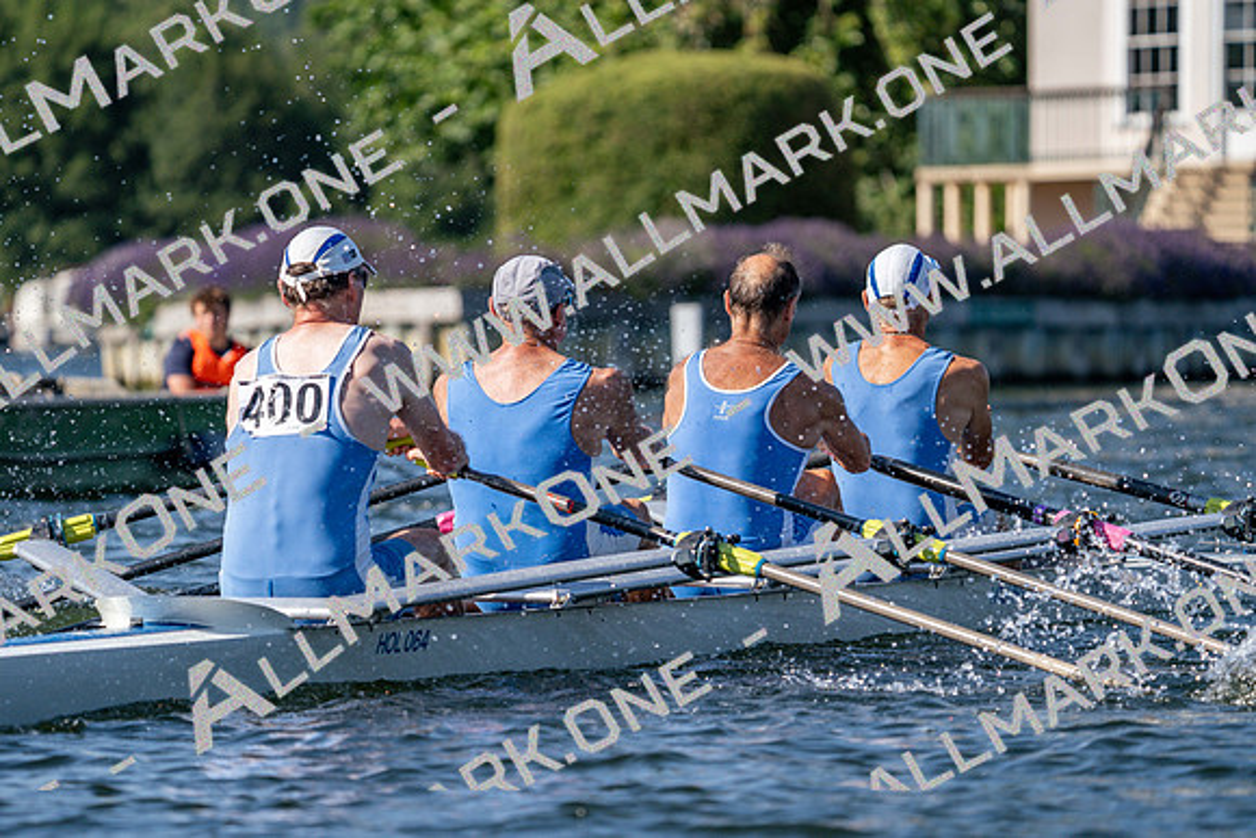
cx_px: 628
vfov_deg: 4.6
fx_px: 10469
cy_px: 419
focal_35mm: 300
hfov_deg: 6.9
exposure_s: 1/1600
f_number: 5.6
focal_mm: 300
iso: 250
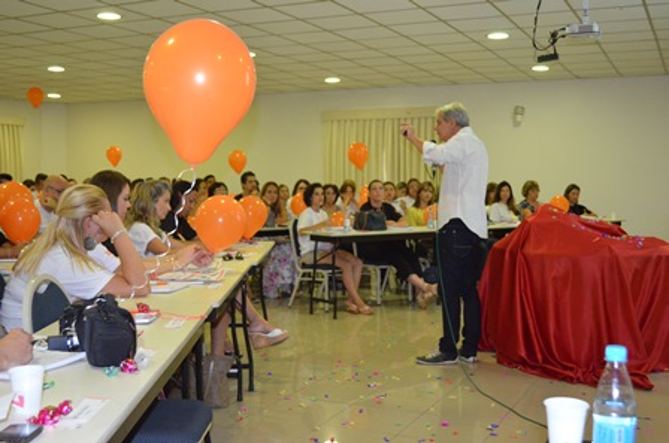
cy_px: 222
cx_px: 334
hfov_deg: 46.5
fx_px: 779
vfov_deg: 31.8
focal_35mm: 42
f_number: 4.5
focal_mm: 28
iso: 2800
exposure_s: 1/60
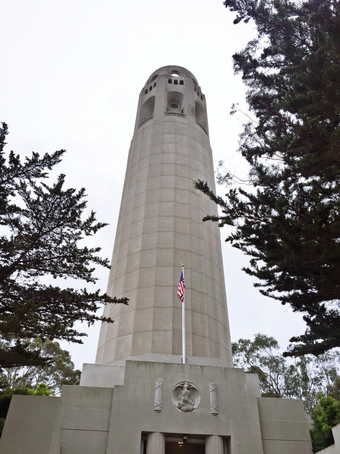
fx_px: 380
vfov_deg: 61.7
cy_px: 227
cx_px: 170
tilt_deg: +41.6
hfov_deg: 48.2
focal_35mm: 29
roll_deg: -1.7
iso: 32
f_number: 2.2
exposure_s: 1/494
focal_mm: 4.15
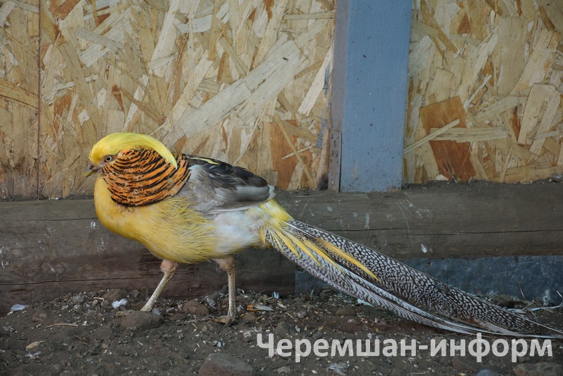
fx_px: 1994
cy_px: 188
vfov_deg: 10.8
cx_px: 282
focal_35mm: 128
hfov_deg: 16.1
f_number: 5.6
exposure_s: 1/250
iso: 280
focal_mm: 85
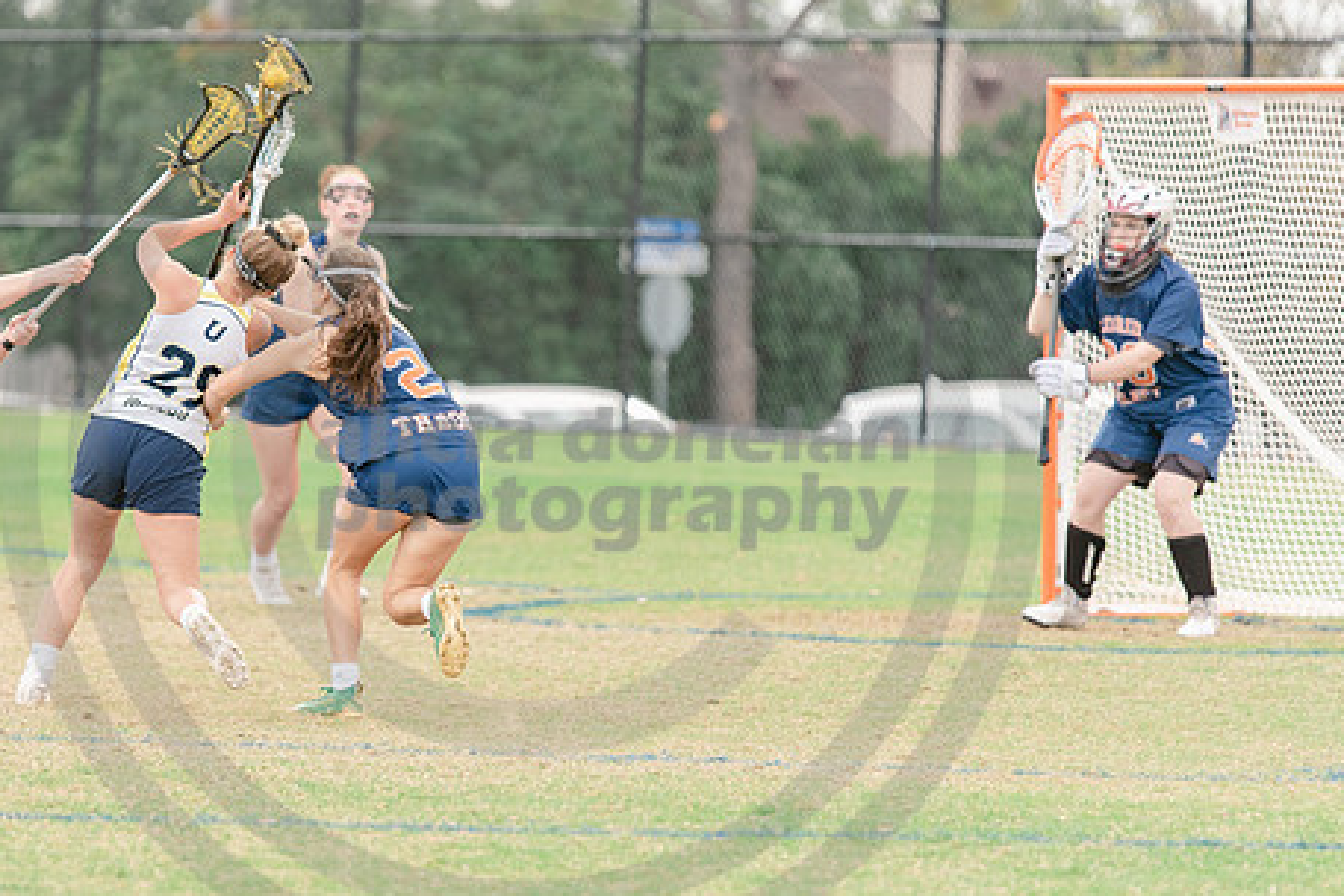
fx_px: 12655
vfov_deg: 4.1
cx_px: 419
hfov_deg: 6.1
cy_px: 460
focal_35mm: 339
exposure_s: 1/1250
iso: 450
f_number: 2.8
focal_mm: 200
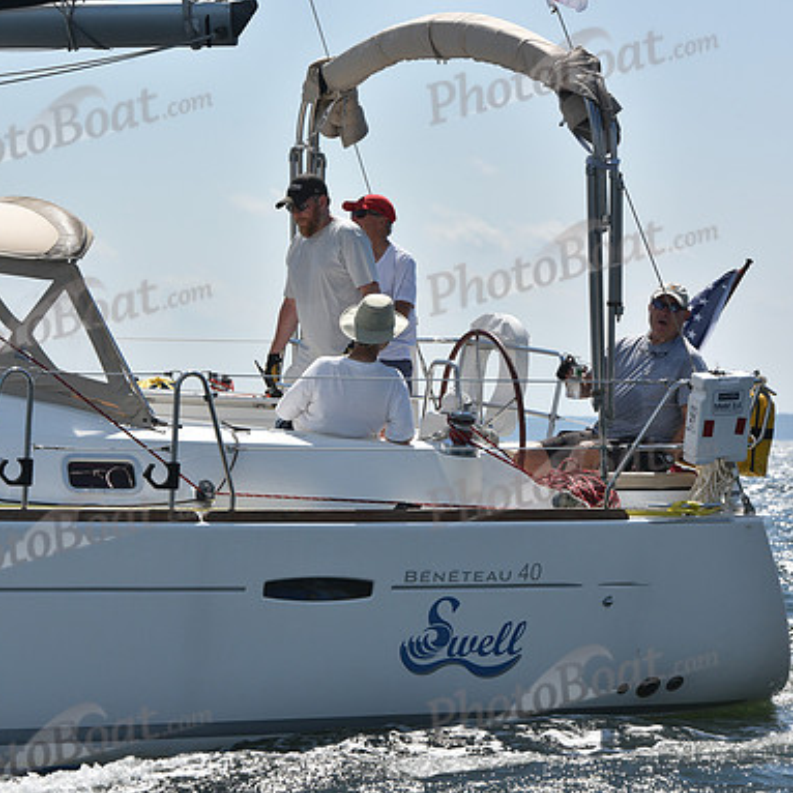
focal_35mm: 180
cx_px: 321
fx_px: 4665
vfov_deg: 9.7
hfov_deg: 9.7
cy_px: 399
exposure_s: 1/1250
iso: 320
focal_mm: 140
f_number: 10
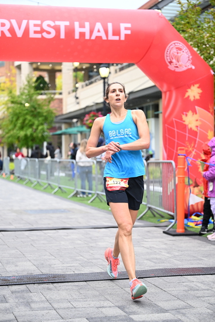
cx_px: 108
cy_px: 161
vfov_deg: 28.8
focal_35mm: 70
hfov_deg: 19.5
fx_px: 627
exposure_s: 1/1600
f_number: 2.8
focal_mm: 70
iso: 1250
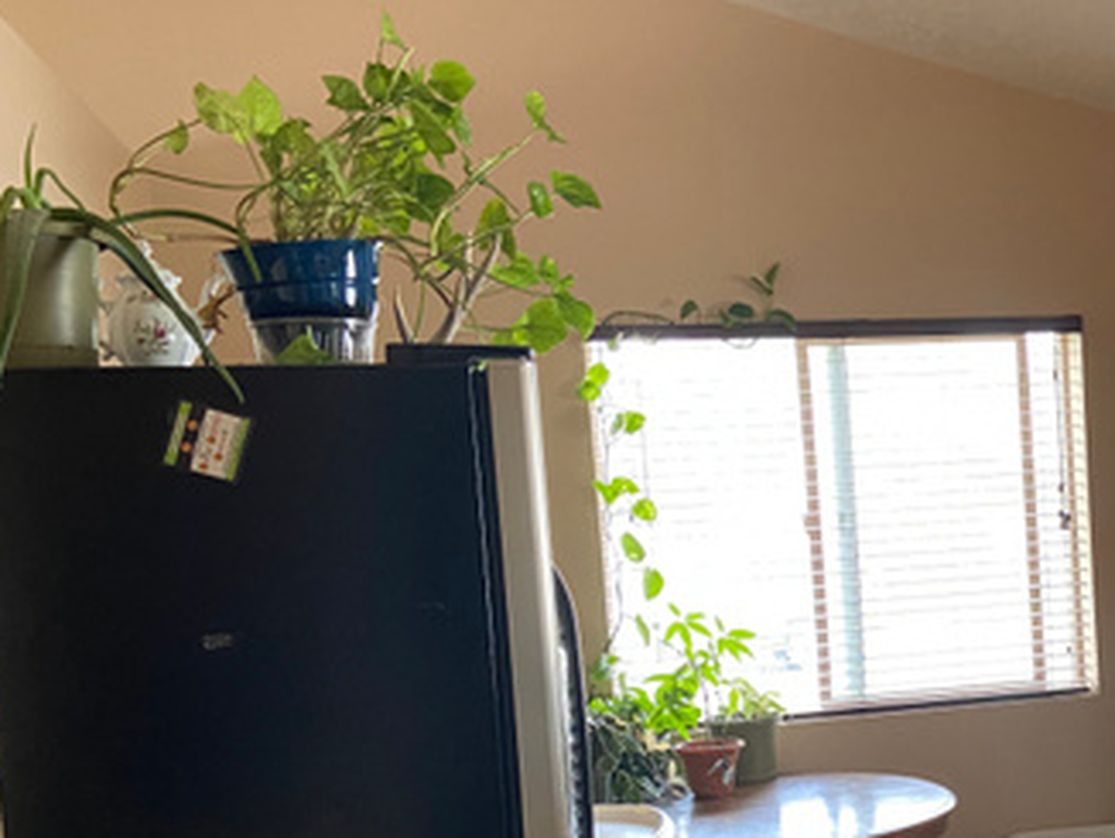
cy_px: 684
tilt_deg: -4.8
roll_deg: +3.4
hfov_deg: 35.1
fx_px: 1644
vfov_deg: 27.9
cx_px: 1019
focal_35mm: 51
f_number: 1.8
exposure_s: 1/60
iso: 250
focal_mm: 4.25
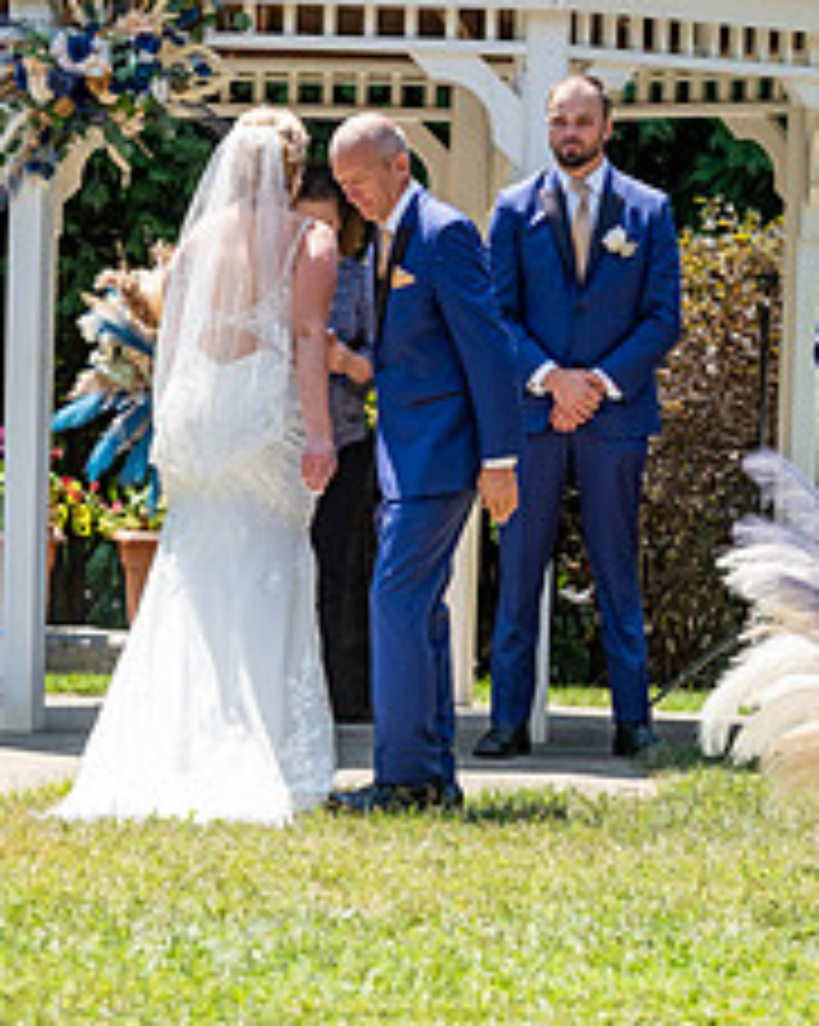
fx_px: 6523
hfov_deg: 7.2
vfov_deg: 9.0
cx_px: 356
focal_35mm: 215
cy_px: 927
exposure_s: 1/500
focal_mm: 77.3
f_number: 5
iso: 200
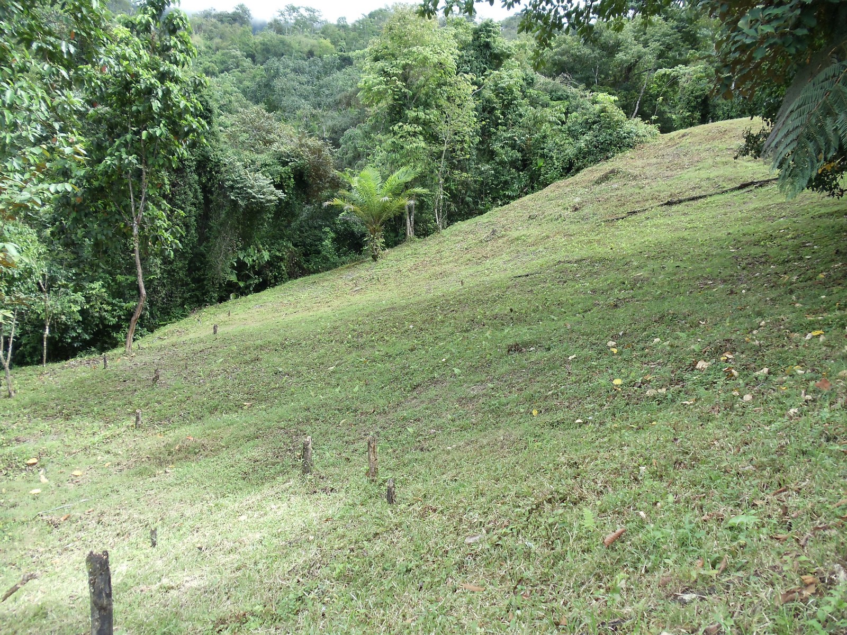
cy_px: 318
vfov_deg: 32.9
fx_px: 1077
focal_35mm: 44
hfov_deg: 42.9
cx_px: 424
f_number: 3.5
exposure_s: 1/160
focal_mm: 6
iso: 100
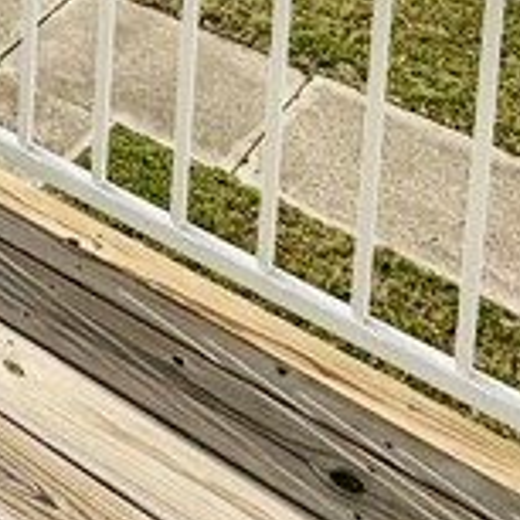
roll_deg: +0.1
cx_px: -500
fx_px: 1411
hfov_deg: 16.4
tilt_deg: -5.6
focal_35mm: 83
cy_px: -639
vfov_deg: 15.0
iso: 40
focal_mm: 2.22
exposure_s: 1/2353
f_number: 2.2
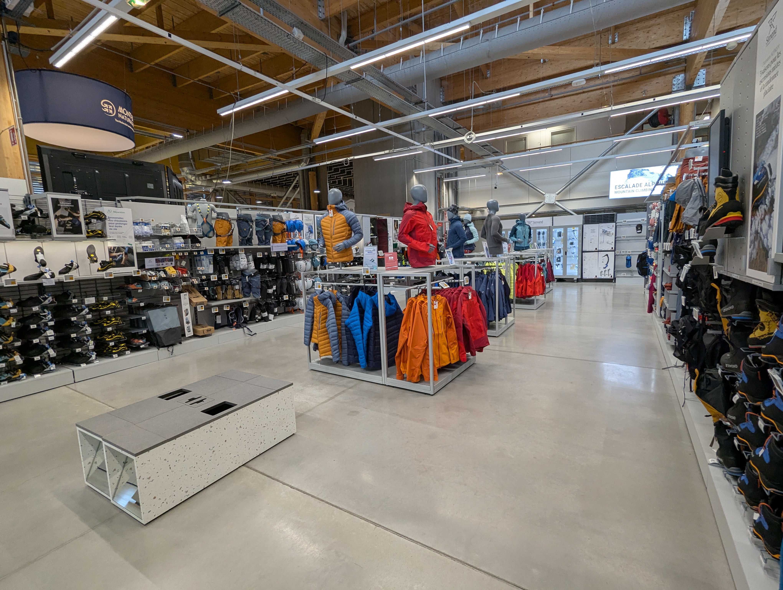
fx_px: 362
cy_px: 295
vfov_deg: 78.2
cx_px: 392
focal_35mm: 16
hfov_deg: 94.4
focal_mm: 2.35
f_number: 2.2
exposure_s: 1/60.3
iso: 85
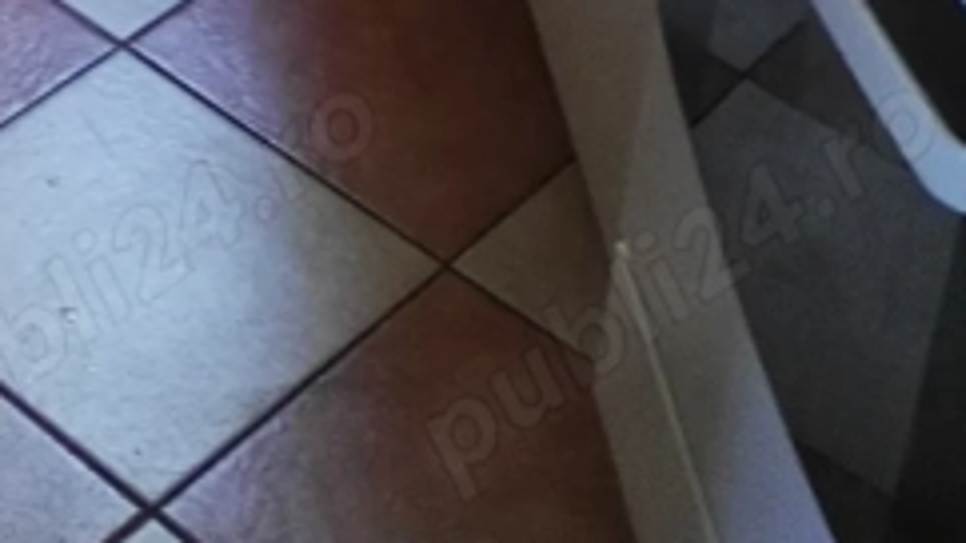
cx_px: -164
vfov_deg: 10.2
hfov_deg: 20.0
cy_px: -811
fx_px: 2586
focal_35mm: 101
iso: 215
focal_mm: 2.96
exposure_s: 1/30
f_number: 2
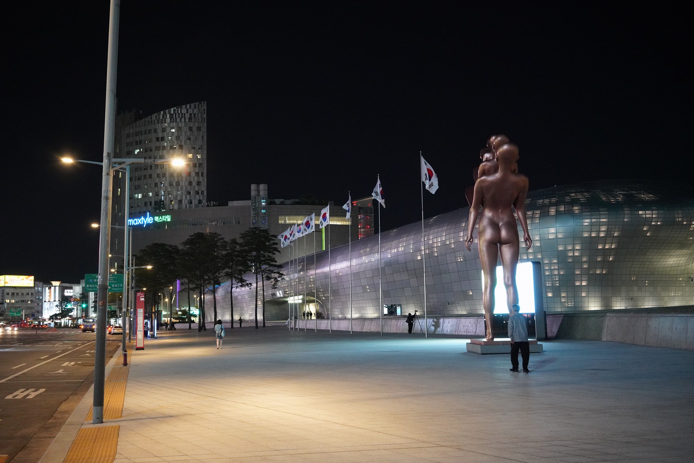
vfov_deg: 37.9
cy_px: 232
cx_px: 347
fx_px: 675
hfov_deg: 54.4
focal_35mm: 35
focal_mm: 35
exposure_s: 1/80
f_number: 5.6
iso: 10000
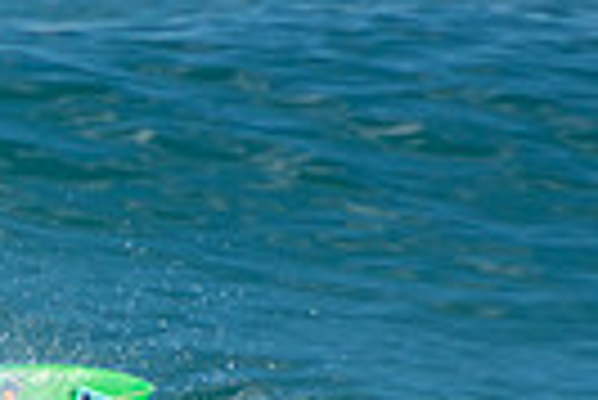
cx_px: -472
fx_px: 43485
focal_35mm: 2615
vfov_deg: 0.5
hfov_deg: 0.8
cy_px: 578
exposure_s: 1/1250
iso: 180
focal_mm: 400
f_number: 5.6
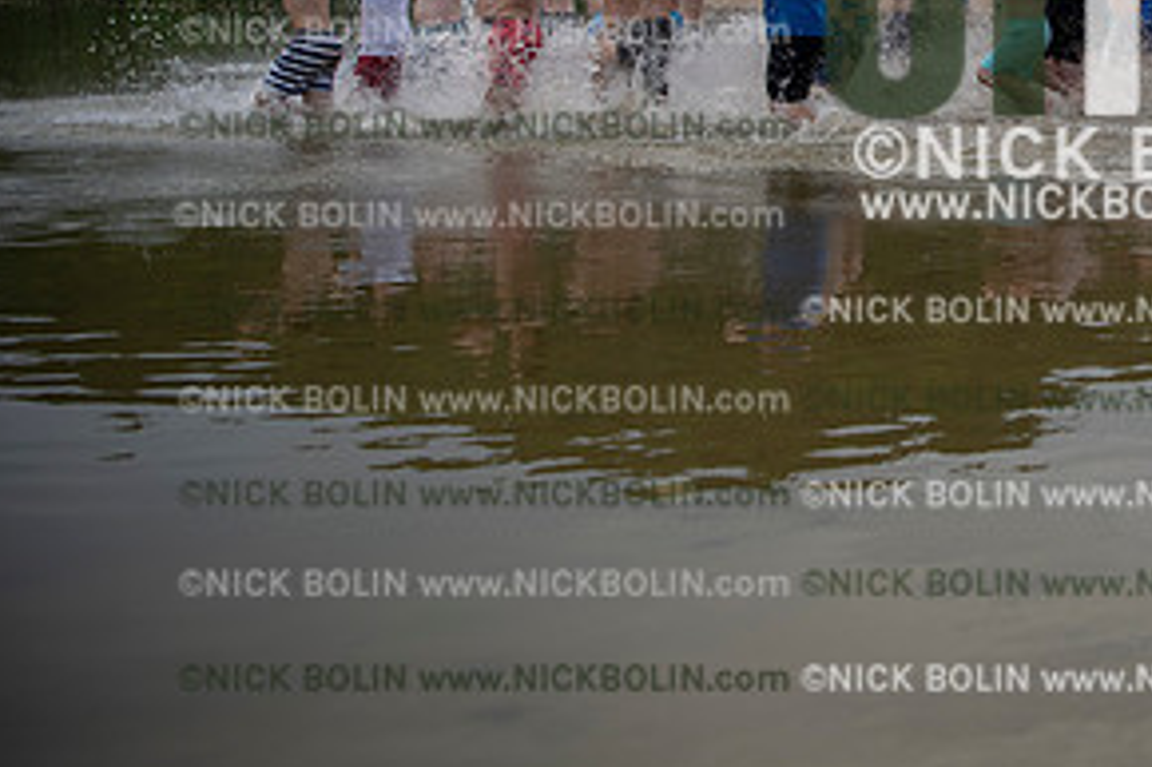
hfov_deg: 32.2
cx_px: 1104
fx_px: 1855
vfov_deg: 22.6
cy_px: 34
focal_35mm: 58
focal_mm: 29
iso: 160
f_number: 3.2
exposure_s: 1/800
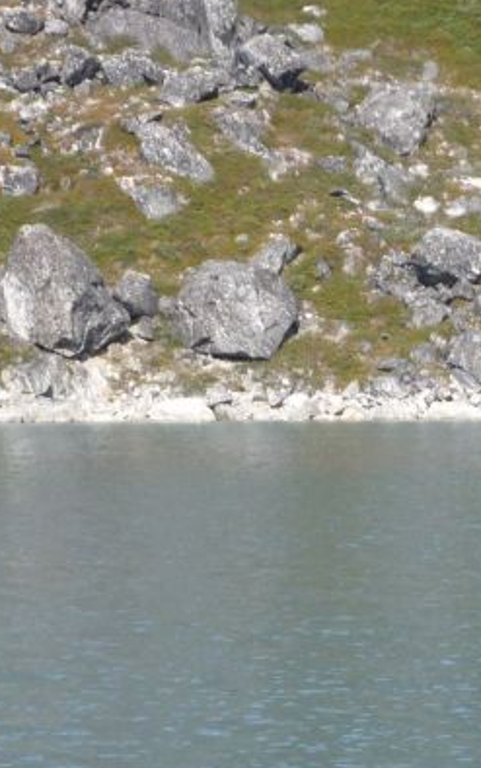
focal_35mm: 215
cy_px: 509
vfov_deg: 9.7
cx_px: 689
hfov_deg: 6.1
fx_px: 4500
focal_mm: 16.5
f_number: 5.1
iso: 100
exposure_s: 1/320
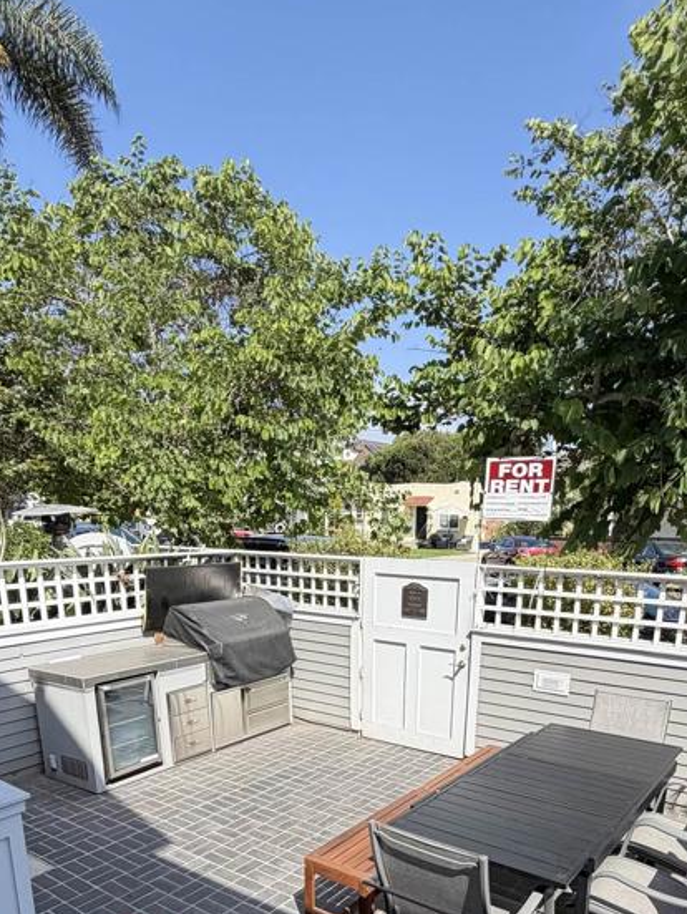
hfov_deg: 53.1
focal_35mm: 26
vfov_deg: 62.1
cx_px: 368
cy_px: 722
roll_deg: -0.4
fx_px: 687
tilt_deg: -17.0
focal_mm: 2.22
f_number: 2.2
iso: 40
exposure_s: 1/770
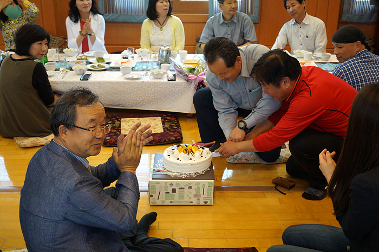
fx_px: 473
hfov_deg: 43.6
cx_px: 190
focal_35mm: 45
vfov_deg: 29.8
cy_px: 126
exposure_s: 1/160
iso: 1000
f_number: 4
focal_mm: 30
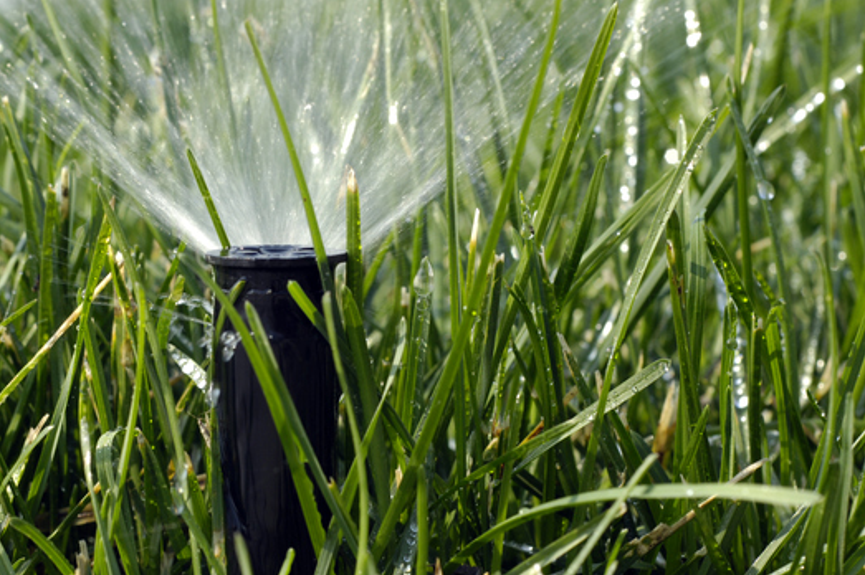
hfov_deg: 19.6
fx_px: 2497
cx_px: 277
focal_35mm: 104
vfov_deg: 13.1
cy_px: 249
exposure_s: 1/160
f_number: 7.1
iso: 200
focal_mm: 50
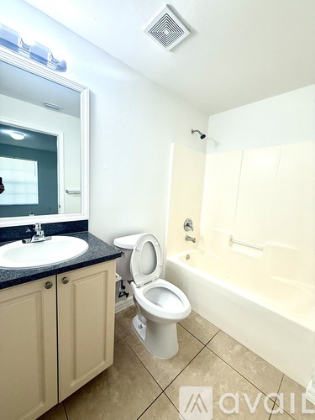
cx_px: 158
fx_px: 170
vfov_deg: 102.1
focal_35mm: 14
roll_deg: -3.2
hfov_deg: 85.7
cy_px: 210
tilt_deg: -7.0
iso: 125
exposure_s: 1/120
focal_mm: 2.22
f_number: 2.2
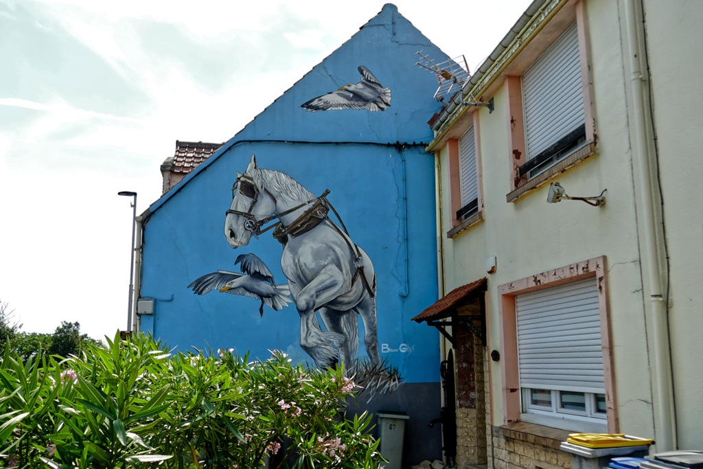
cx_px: 352
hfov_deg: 58.7
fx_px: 625
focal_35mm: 32
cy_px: 234
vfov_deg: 41.1
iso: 125
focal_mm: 11.6
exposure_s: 1/2000
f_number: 3.2
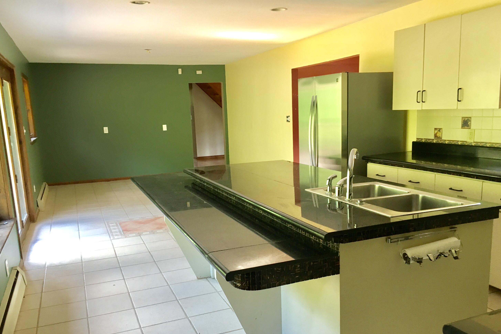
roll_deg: +2.6
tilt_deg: -10.8
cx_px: 255
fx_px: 431
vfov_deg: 42.2
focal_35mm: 31
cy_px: 190
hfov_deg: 60.3
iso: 80
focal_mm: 4.15
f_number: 2.2
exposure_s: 1/30
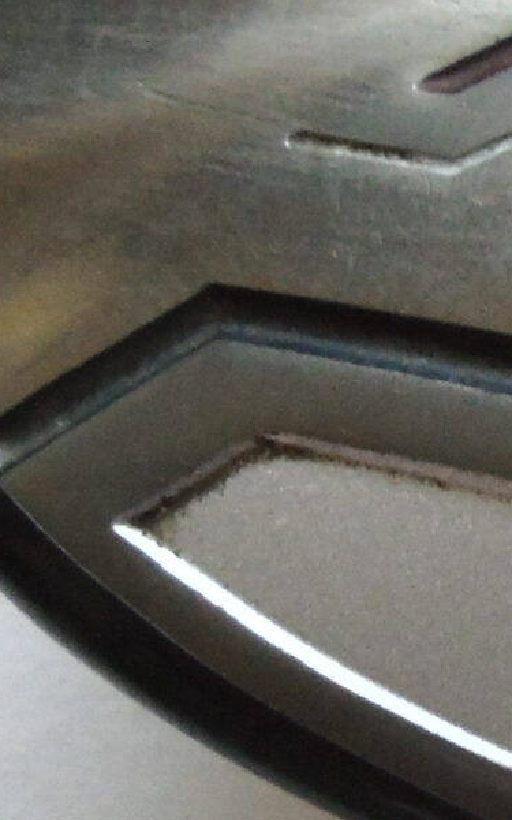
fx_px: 2523
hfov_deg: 11.1
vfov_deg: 18.4
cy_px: 424
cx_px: 811
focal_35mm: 113
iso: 400
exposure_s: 1/30
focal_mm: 4.4
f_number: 3.4
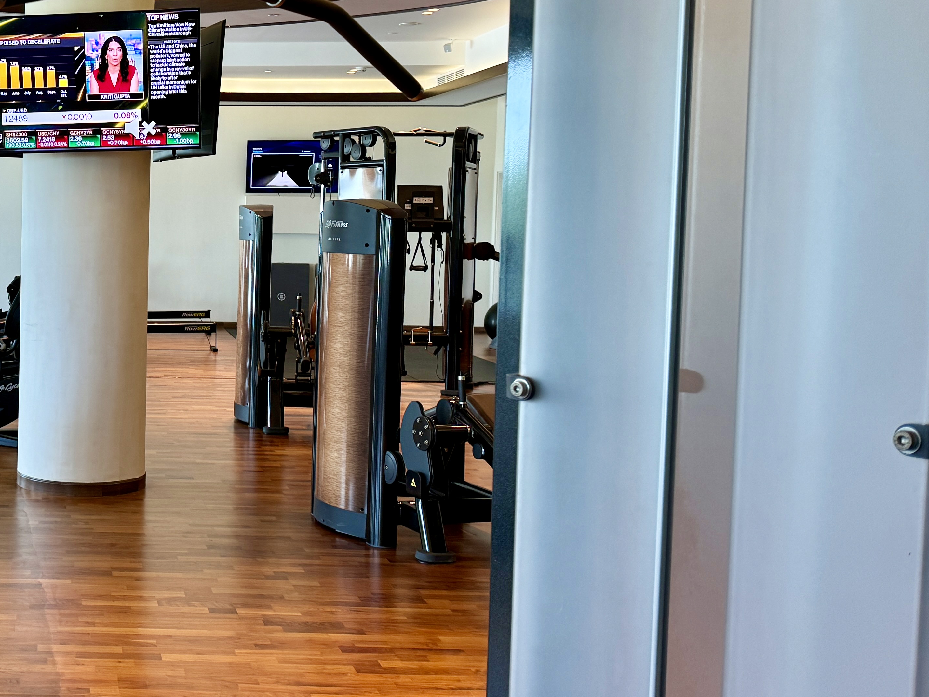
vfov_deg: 30.2
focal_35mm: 48
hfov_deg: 36.2
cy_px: 280
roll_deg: -0.6
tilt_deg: -4.7
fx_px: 1288
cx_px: 27
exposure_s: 1/100
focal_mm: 6.86
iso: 125
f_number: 1.78
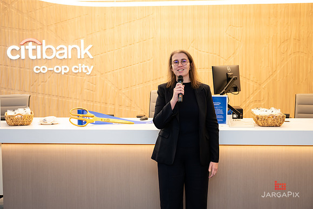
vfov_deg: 29.2
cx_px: 157
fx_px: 401
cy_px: 99
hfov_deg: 42.6
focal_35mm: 46
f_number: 3.2
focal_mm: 43
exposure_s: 1/160
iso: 400
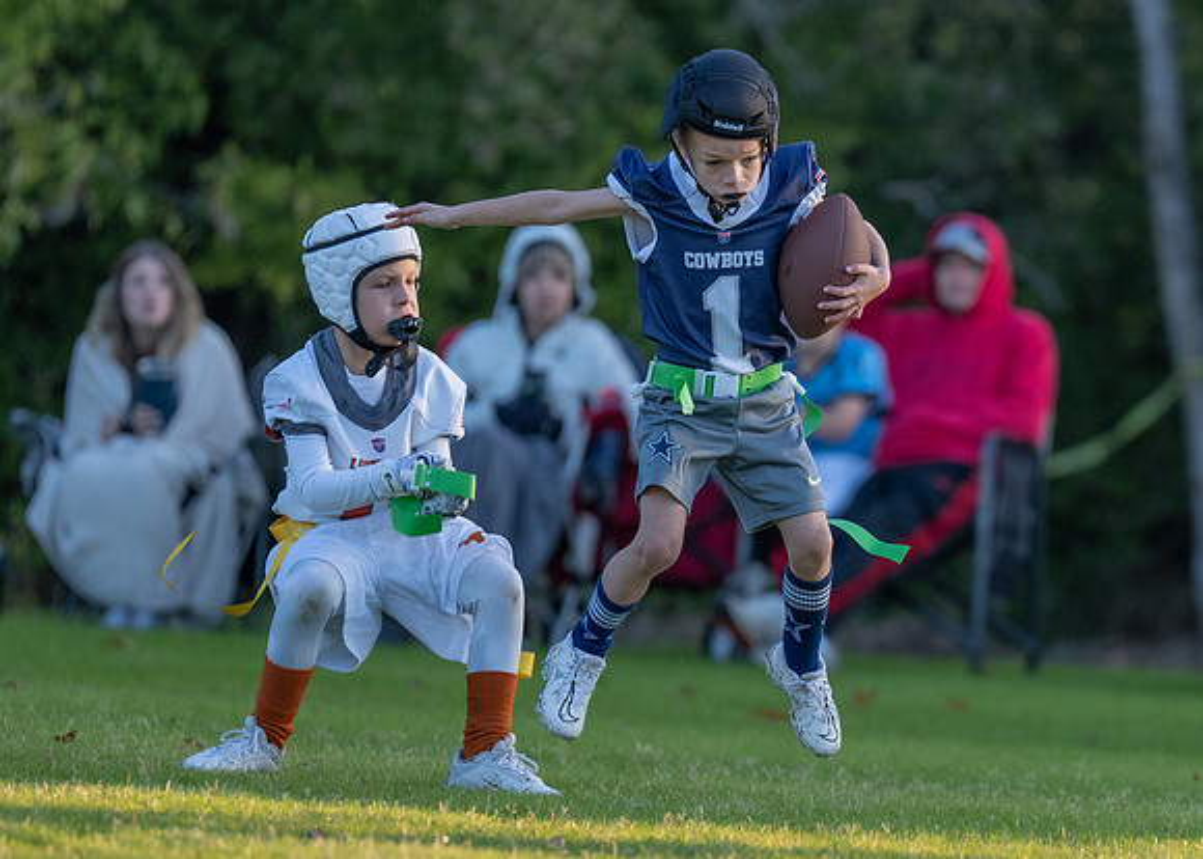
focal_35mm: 414
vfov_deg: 3.5
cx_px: 971
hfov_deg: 4.9
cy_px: 559
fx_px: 14147
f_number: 2.8
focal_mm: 200
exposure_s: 1/1000
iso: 400
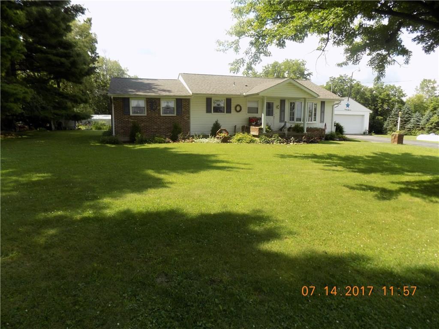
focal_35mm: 23
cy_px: 164
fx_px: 292
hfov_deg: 73.9
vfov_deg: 58.9
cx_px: 220
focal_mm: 4
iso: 80
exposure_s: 1/500
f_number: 3.1
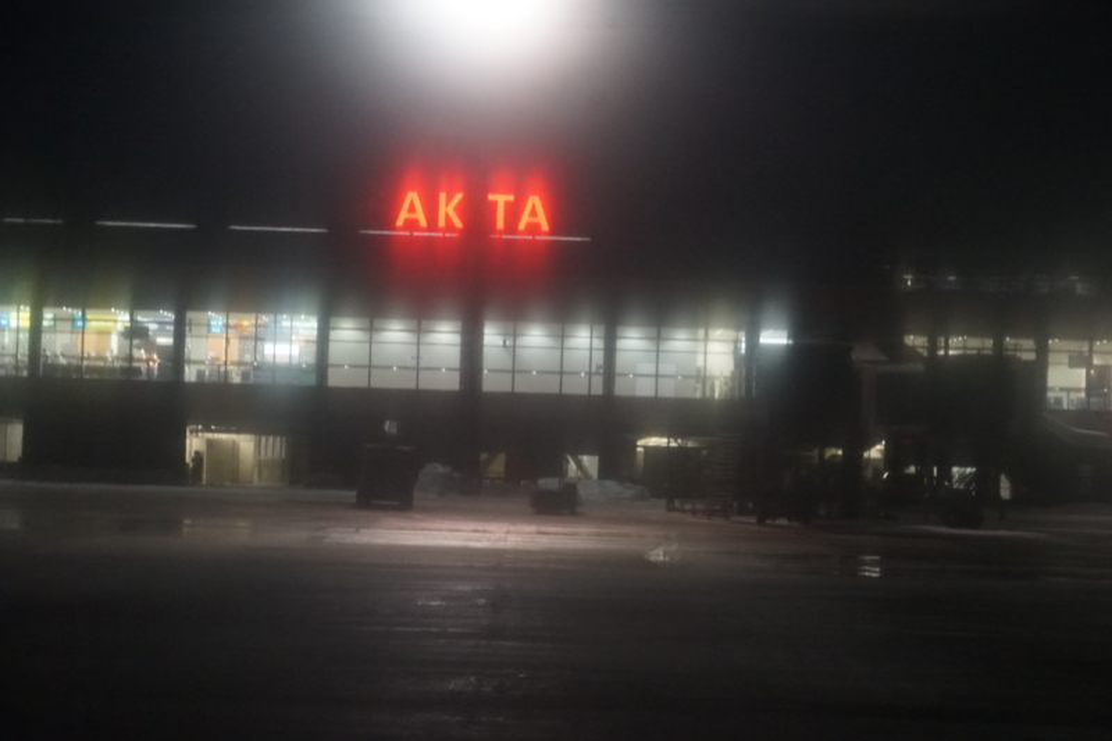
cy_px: 370
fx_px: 3984
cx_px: 556
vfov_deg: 10.6
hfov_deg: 15.9
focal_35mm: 129
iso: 12800
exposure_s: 1/200
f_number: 5.6
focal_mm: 86
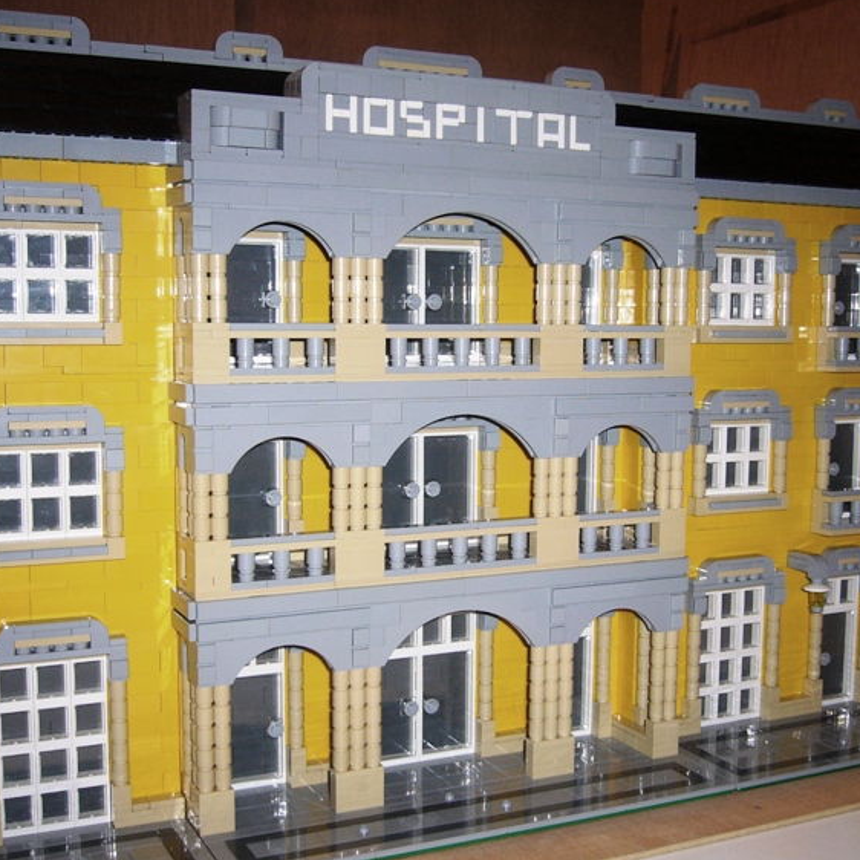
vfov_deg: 38.3
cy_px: 451
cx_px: 432
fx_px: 1237
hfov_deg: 38.3
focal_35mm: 44
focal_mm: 5.8
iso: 100
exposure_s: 1/30
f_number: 2.8
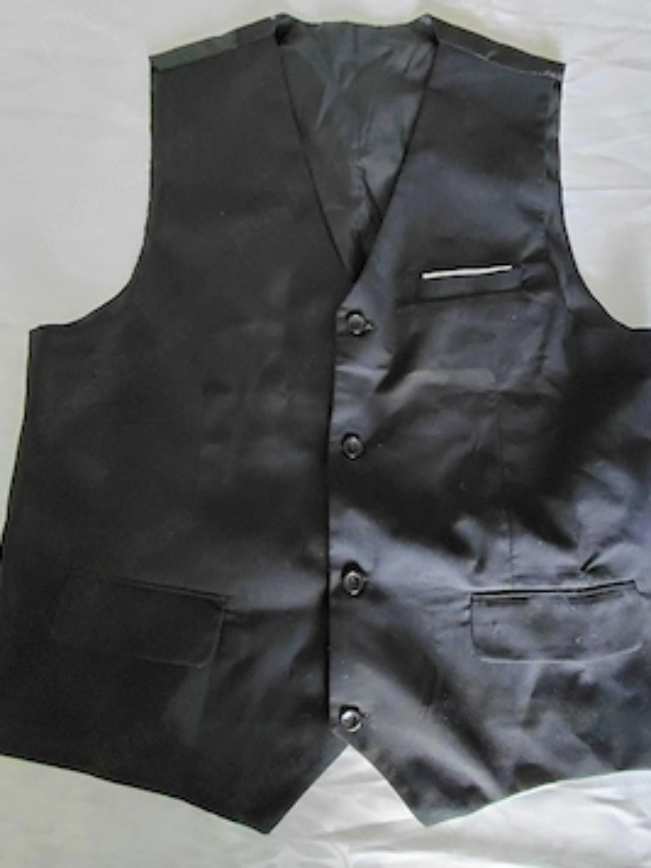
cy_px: 405
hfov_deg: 71.5
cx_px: 354
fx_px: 451
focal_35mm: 18
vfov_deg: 87.6
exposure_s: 1/24
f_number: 2.2
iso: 800
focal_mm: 1.64
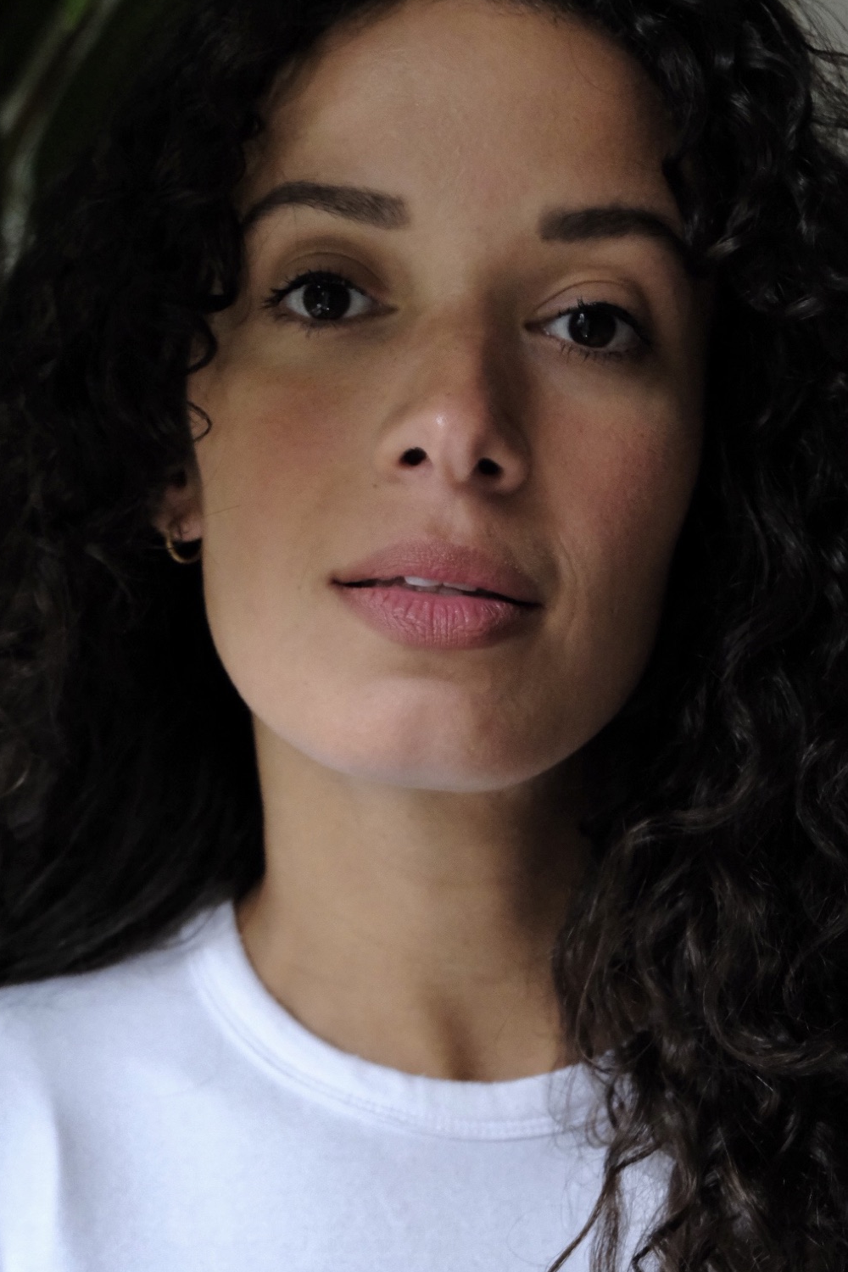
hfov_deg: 15.2
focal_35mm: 90
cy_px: 616
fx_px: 3180
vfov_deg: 22.6
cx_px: 445
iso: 6400
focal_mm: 50
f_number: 5.6
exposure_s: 1/40
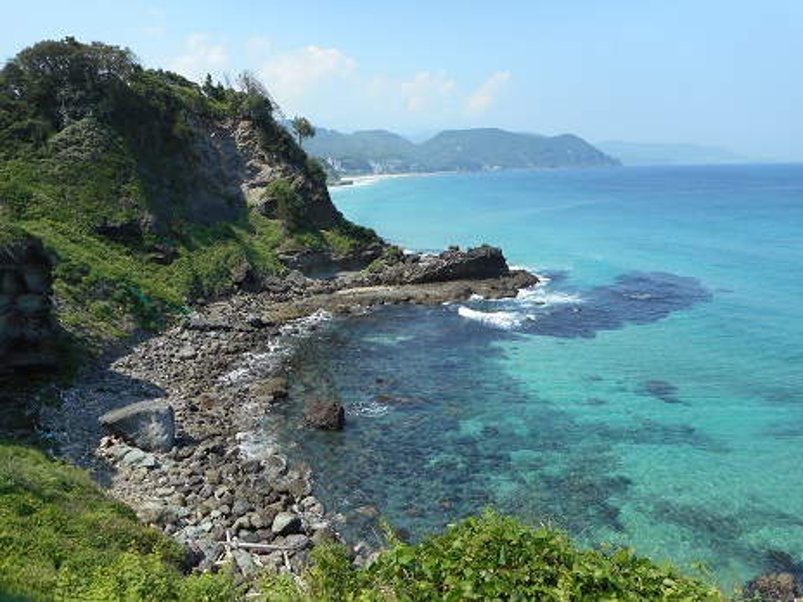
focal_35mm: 25
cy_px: 301
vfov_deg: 54.9
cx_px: 402
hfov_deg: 69.4
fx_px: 580
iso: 80
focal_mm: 4.5
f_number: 3.7
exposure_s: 1/500
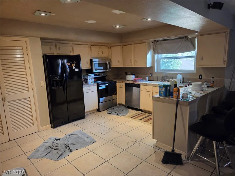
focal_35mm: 23
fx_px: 156
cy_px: 88
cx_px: 118
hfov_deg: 73.9
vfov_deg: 58.9
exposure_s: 1/120
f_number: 1.8
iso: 400
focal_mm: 5.4
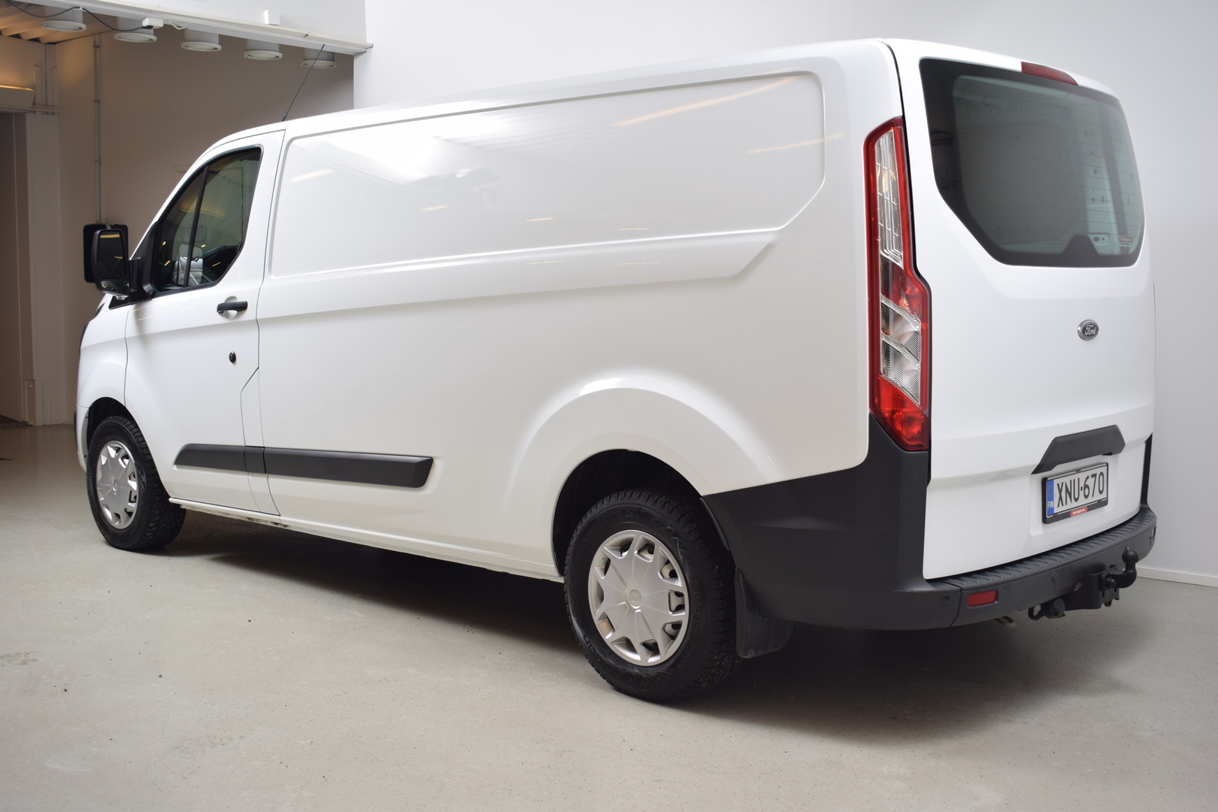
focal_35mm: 40
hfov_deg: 47.9
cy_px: 406
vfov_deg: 33.0
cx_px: 609
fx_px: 1370
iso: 100
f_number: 5
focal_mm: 27
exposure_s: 1/100
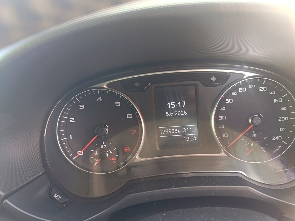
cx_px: 159
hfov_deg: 67.2
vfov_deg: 53.1
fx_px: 222
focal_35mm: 26
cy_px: 110
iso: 835
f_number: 1.75
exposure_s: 1/30
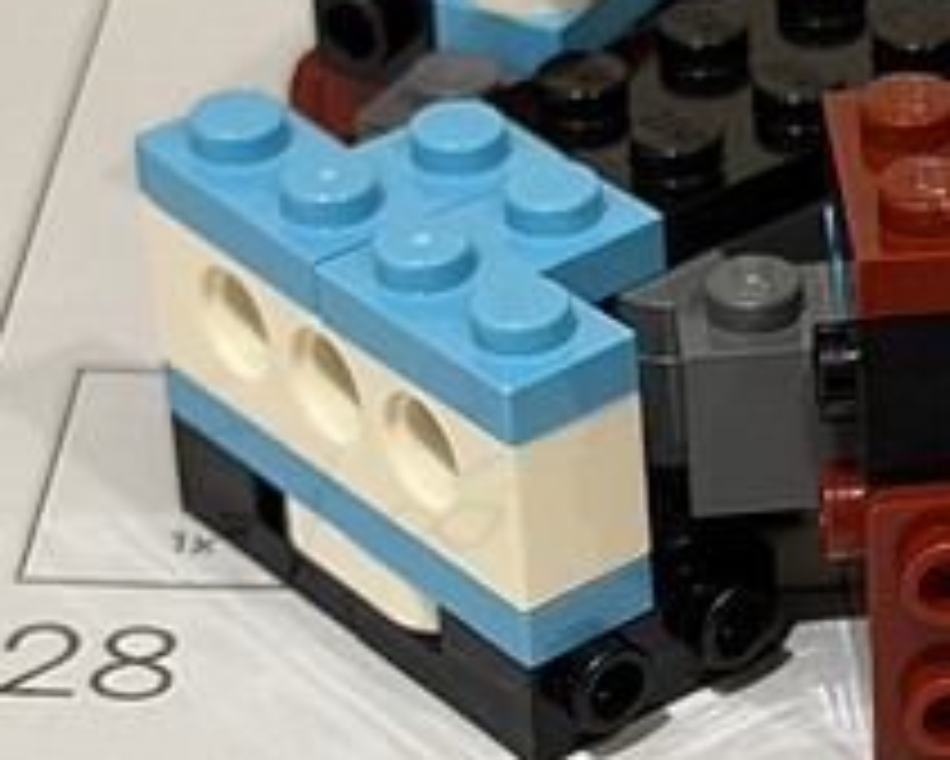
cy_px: 677
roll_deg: +1.4
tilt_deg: -34.7
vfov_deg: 8.9
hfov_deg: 11.1
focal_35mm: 173
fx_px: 4866
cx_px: 918
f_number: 1.78
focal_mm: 6.76
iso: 250
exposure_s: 1/60
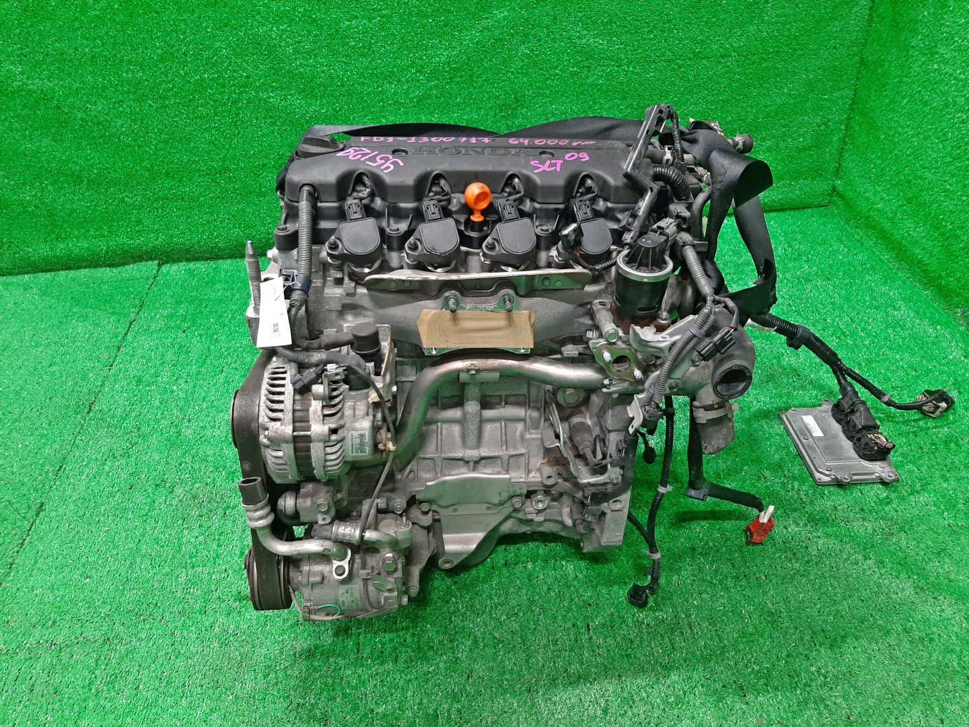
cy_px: 364
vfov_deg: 53.1
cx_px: 484
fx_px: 728
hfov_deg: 67.3
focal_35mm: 26
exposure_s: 1/50
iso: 166
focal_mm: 3.93
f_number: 1.7
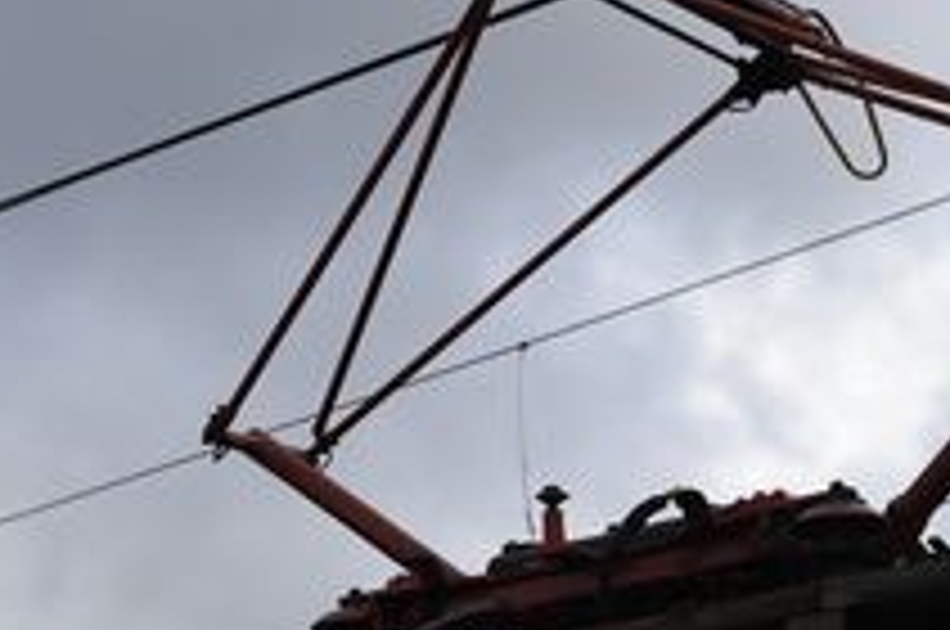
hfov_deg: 18.1
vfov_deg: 11.6
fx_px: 2977
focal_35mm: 113
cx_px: 585
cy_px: 904
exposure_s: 1/640
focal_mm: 34
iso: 100
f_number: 4
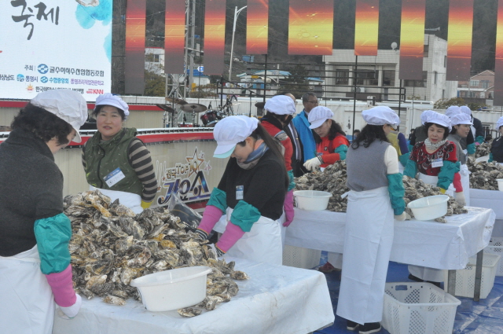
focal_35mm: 52
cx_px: 252
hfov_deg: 37.9
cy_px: 167
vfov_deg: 25.7
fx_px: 733
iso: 1600
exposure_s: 1/200
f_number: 22
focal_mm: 35
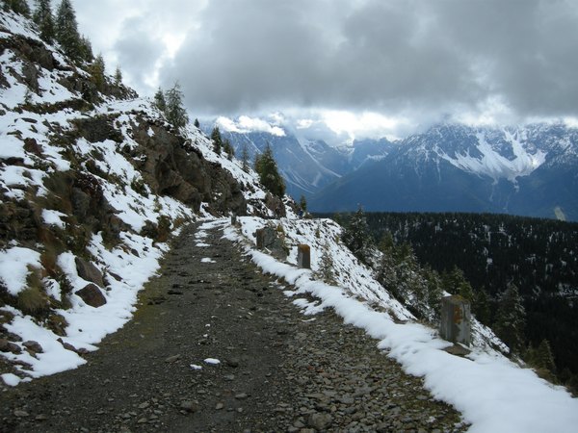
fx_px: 584
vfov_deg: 40.7
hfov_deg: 52.6
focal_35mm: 35
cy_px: 216
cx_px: 289
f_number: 3.4
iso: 64
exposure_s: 1/706
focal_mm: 7.5
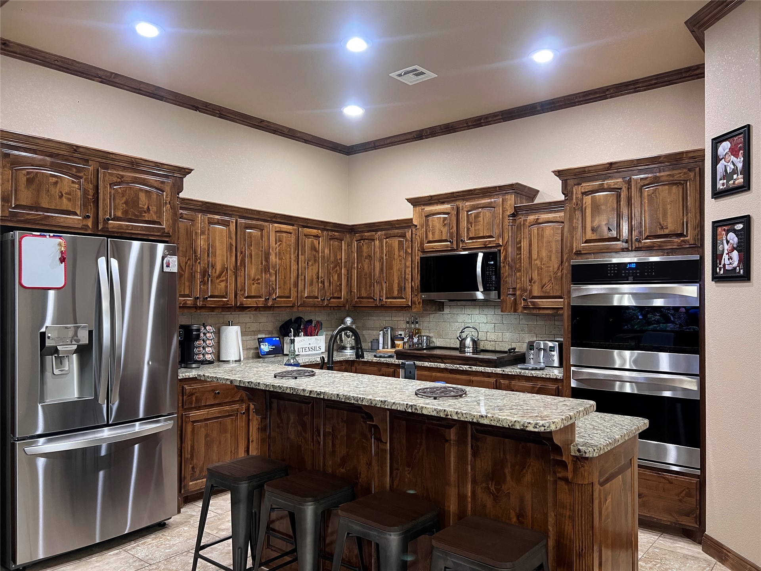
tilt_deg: +0.9
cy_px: 286
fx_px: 572
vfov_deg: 53.1
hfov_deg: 67.3
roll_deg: +0.5
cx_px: 380
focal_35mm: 26
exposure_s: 1/60
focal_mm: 5.7
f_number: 1.5
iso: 200
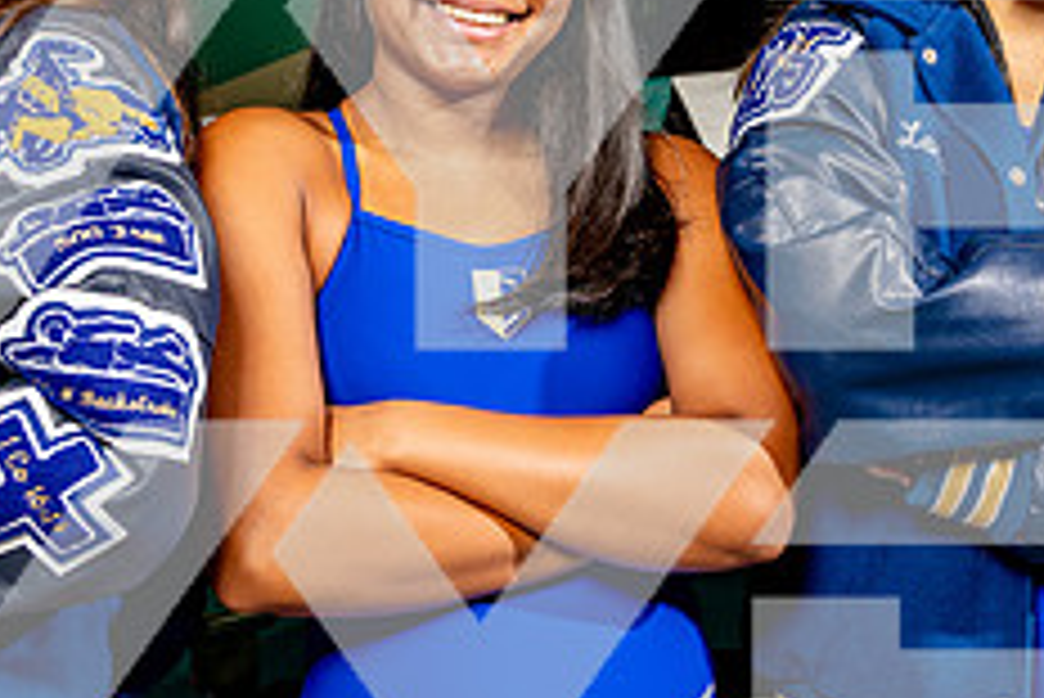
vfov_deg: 22.3
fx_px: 1741
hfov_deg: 33.1
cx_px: 680
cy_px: 115
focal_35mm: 60
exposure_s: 1/125
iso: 500
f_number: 7.1
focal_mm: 24
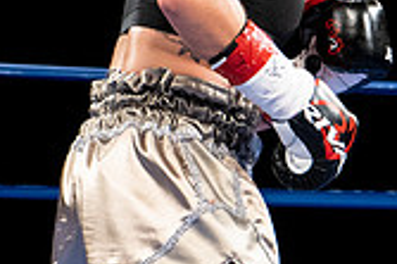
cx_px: 547
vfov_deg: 5.6
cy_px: 89
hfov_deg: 8.3
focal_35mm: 243
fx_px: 2677
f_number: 4
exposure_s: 1/1000
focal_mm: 70
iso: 4000
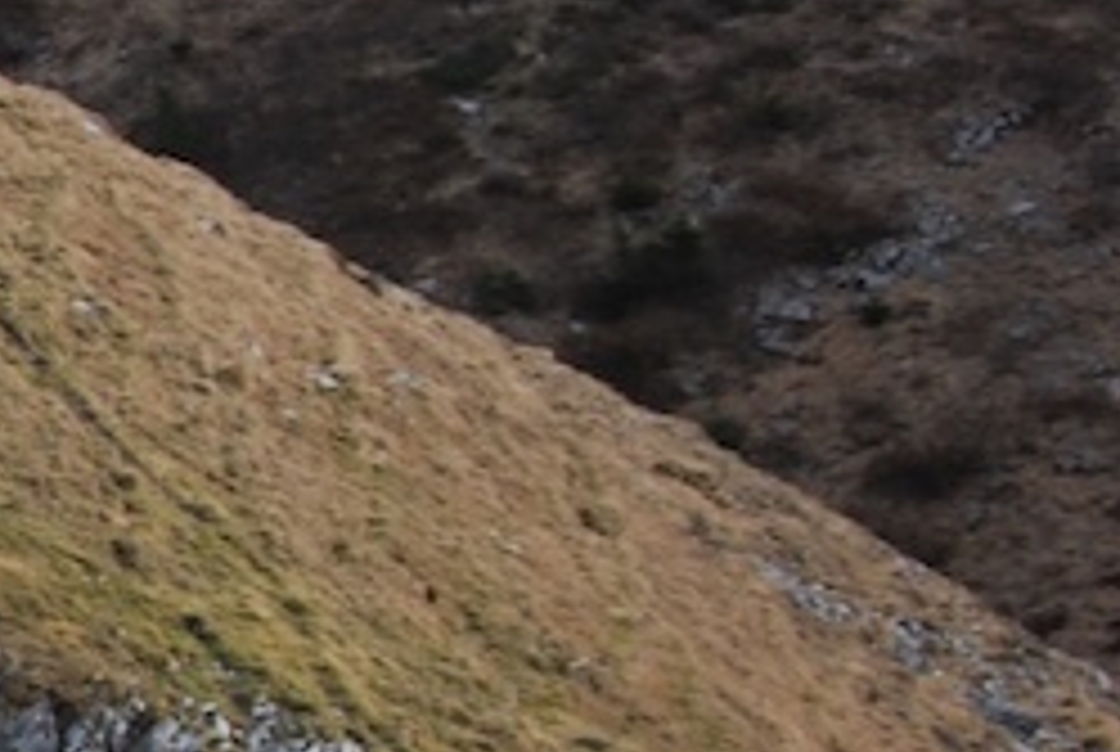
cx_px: -1642
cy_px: 592
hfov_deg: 7.3
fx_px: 8166
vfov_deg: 5.3
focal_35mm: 262
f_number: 4.5
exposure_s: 1/500
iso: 200
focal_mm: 34
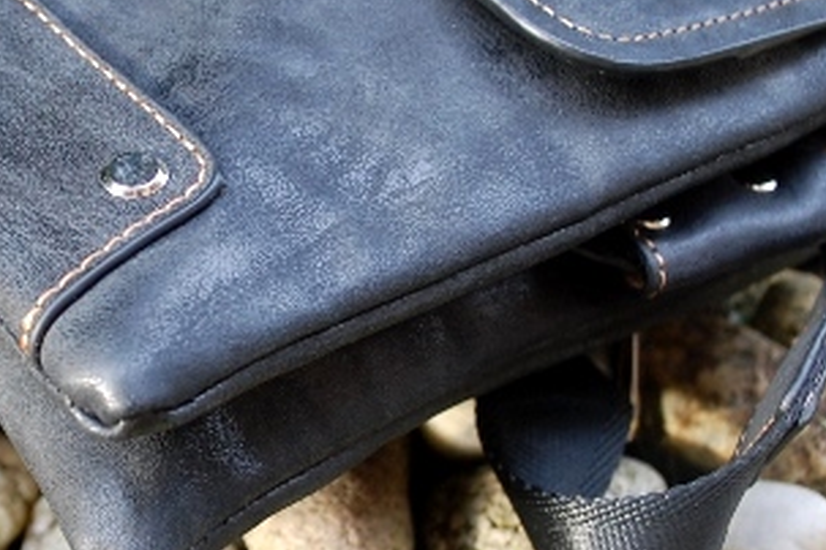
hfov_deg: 34.6
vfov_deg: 23.6
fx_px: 1308
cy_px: 150
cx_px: 243
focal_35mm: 57
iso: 400
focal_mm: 18
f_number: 4
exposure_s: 1/60
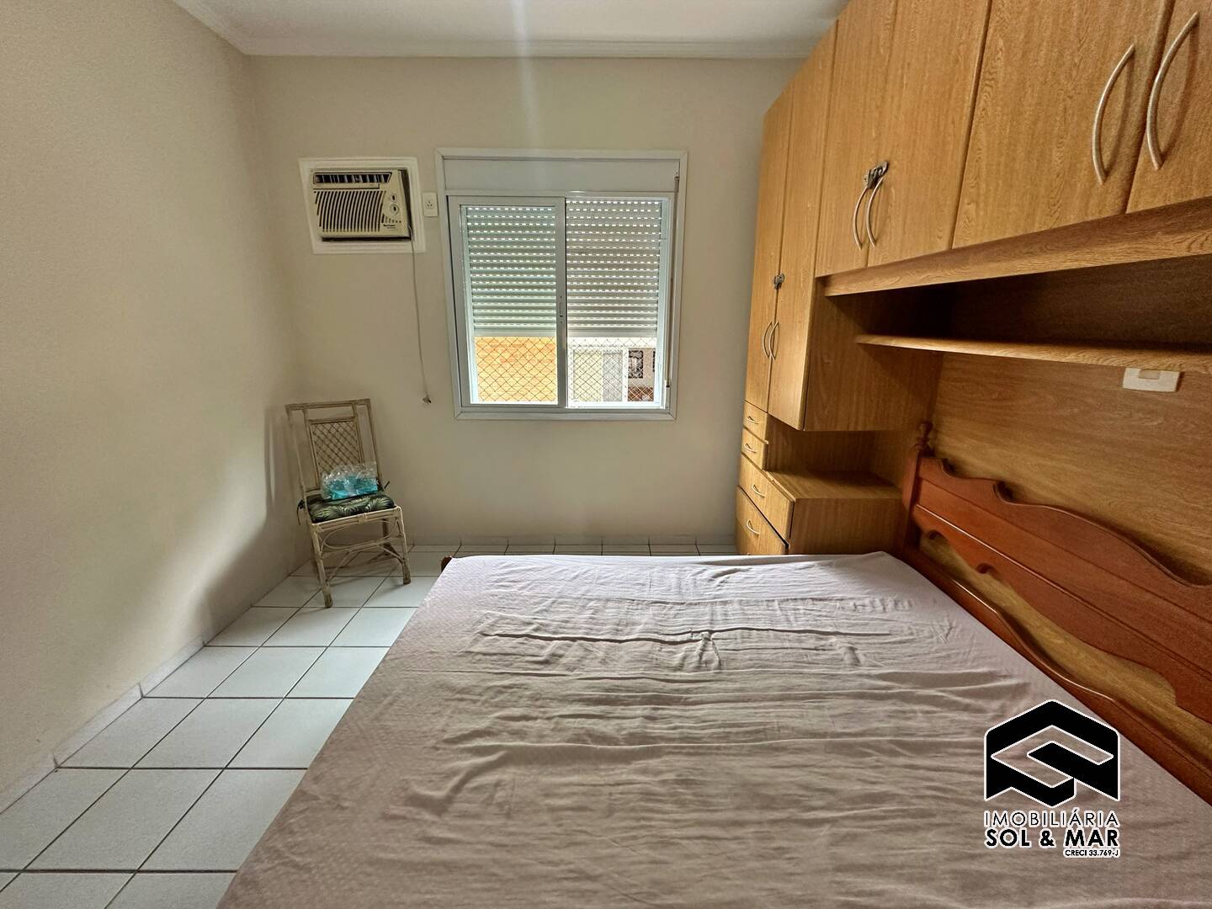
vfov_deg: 85.7
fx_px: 490
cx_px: 606
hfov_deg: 102.1
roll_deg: -0.2
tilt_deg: -15.6
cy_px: 454
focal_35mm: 14
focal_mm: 2.22
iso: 320
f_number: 2.2
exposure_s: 1/120
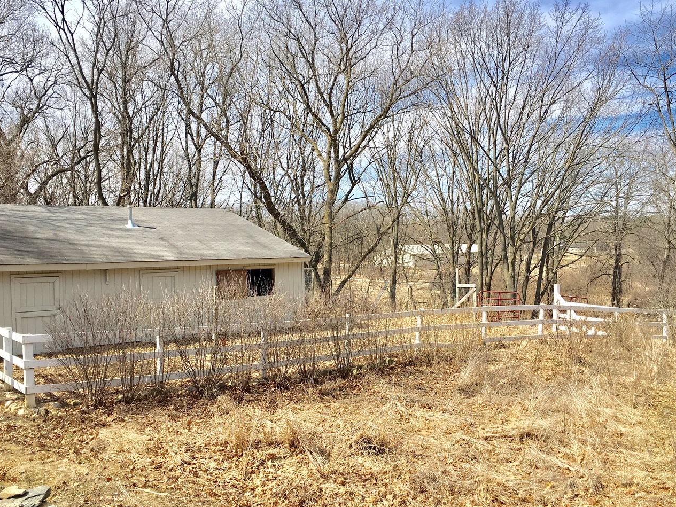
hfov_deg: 55.3
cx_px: 323
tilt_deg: -1.1
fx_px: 645
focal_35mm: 33
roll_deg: +0.9
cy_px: 262
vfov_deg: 42.9
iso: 25
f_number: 2.2
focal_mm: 4.15
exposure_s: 1/1374
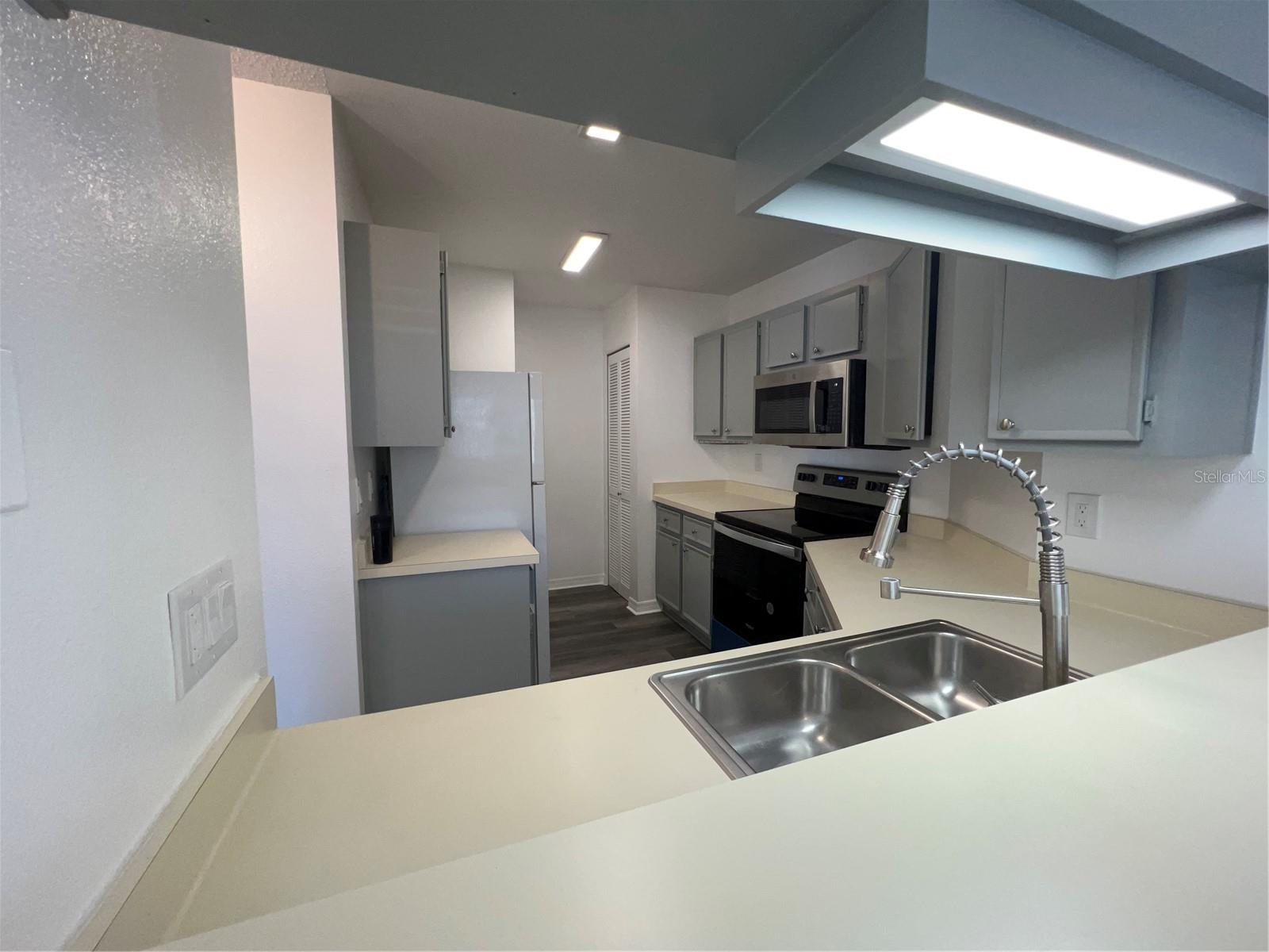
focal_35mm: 13
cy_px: 476
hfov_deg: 106.2
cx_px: 634
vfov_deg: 89.9
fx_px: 477
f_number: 1.8
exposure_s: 1/120
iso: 200
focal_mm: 1.57
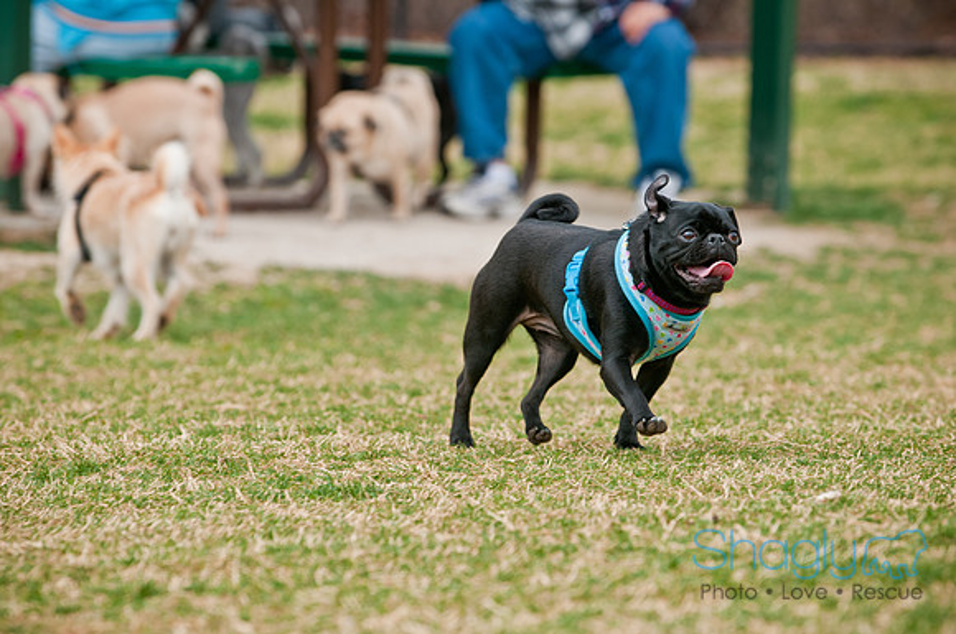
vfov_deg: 5.5
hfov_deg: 8.3
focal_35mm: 248
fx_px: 6563
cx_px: 478
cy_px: 317
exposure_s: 1/500
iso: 200
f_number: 5
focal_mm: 165
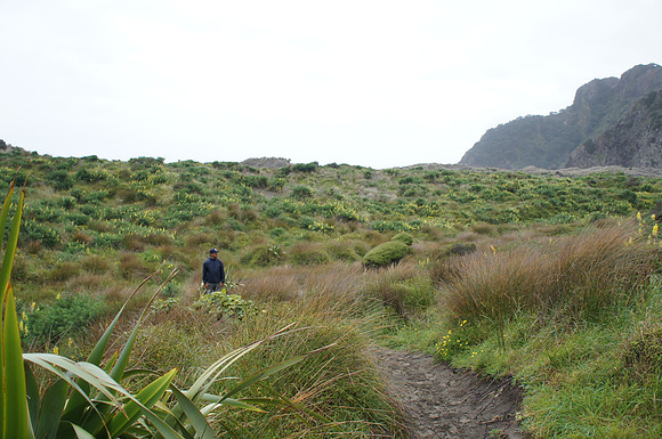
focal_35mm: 27
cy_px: 220
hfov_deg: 67.5
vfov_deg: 47.8
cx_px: 331
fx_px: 496
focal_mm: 18
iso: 200
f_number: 6.3
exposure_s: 1/400
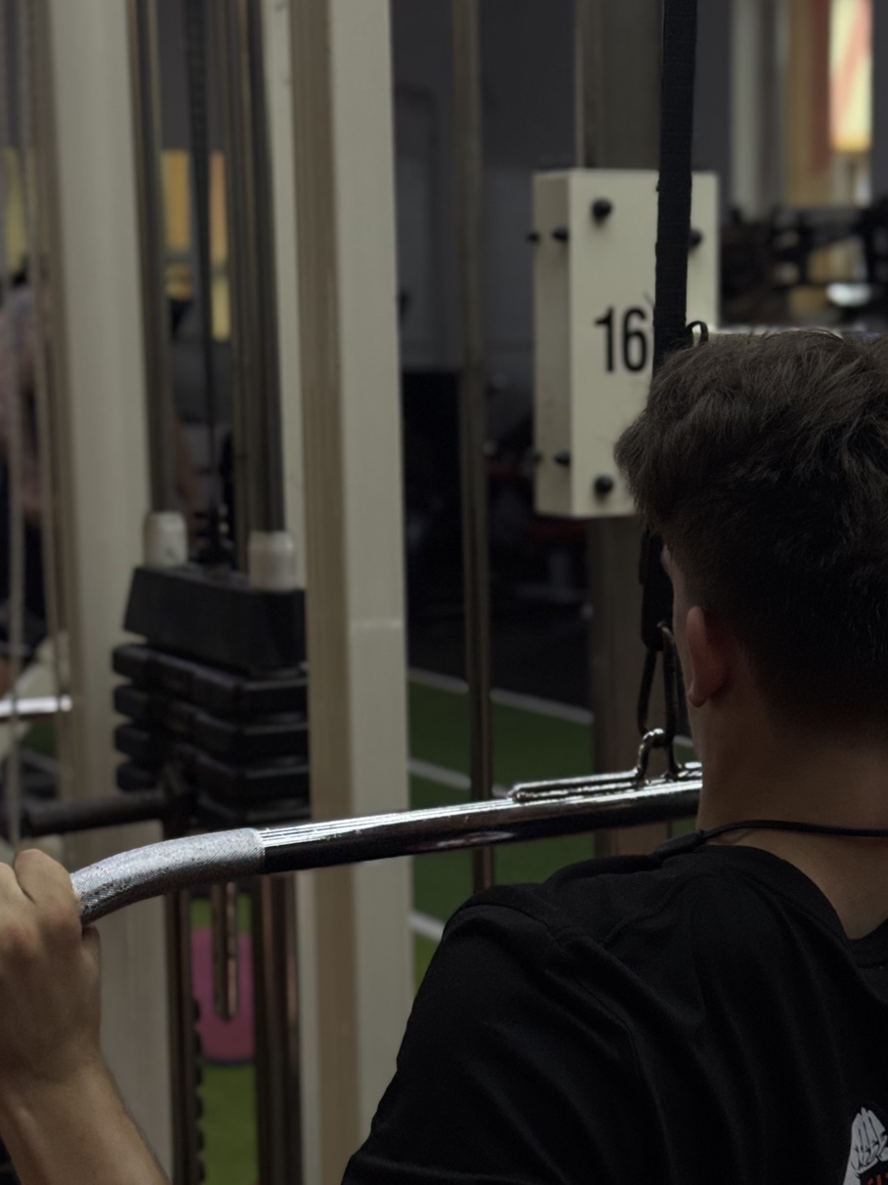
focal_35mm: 76
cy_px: 654
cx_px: 606
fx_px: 2601
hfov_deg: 19.3
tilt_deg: -6.0
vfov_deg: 25.7
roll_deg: +0.6
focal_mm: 6.76
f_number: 1.78
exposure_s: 1/100
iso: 80
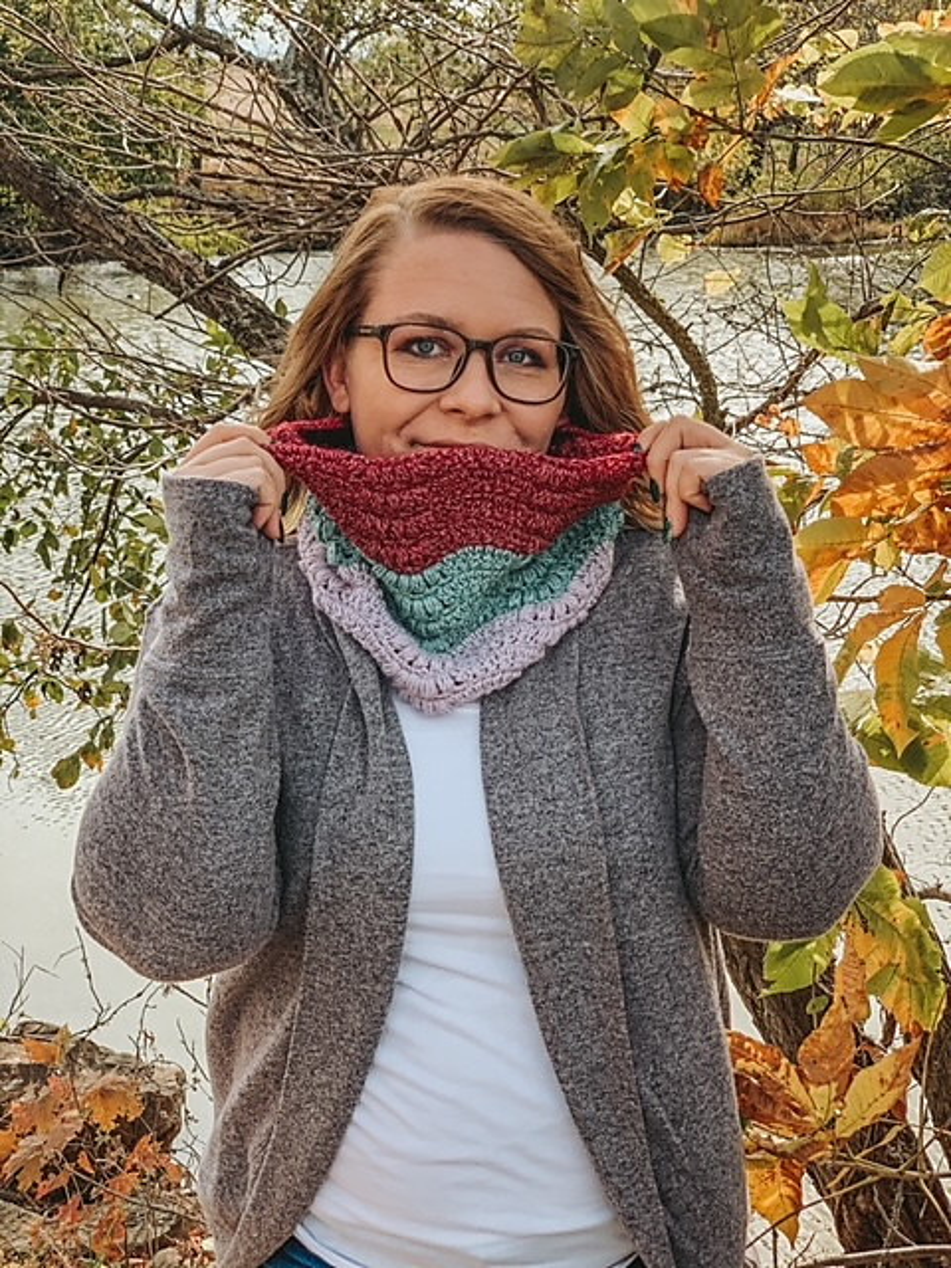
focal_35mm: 52
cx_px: 476
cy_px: 634
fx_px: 1905
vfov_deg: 36.8
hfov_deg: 28.0
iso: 16
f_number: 2.4
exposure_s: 1/120
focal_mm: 6
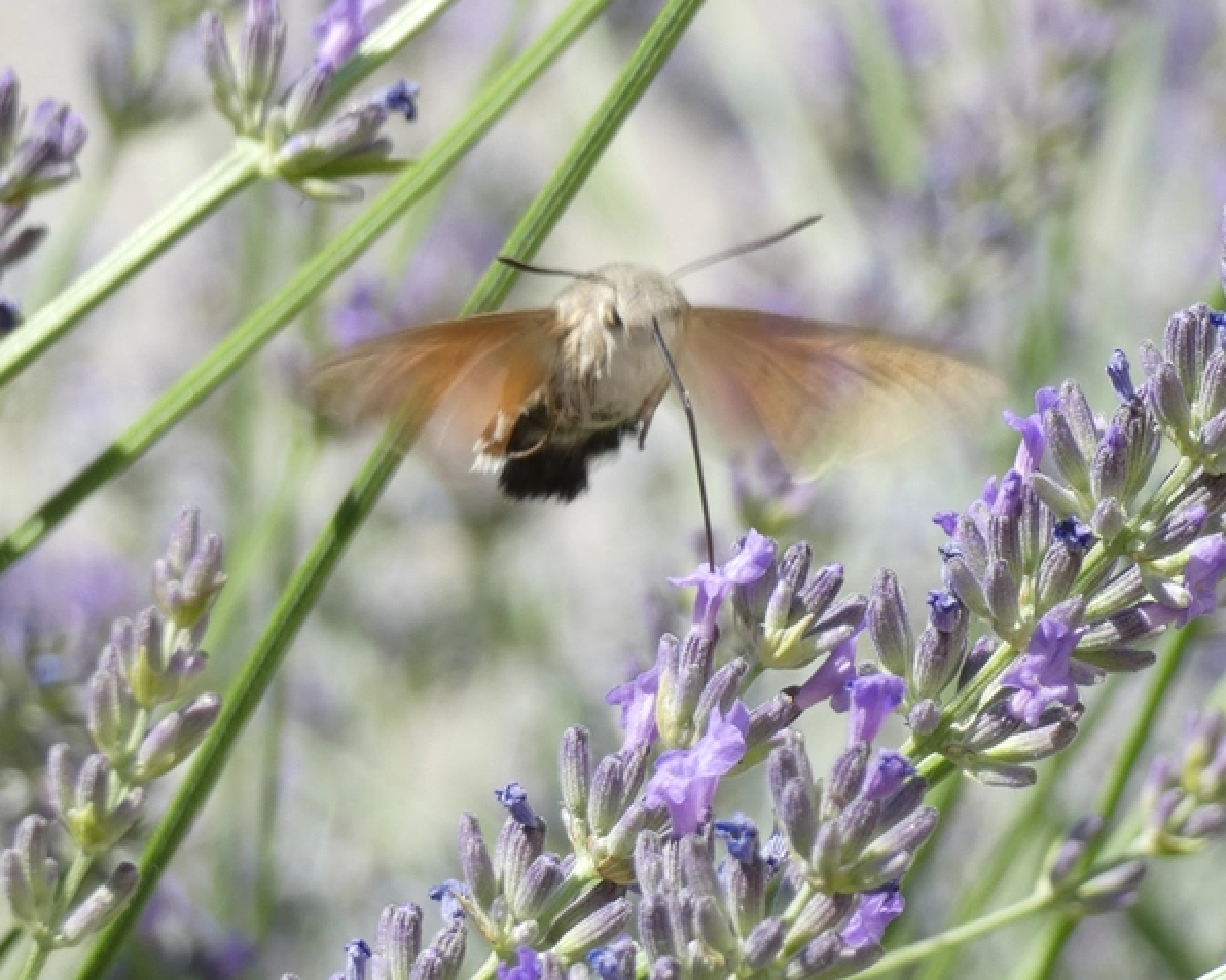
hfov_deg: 8.1
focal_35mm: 240
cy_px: 489
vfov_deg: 6.4
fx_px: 8710
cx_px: 654
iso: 80
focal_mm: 41.1
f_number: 5.5
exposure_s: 1/160
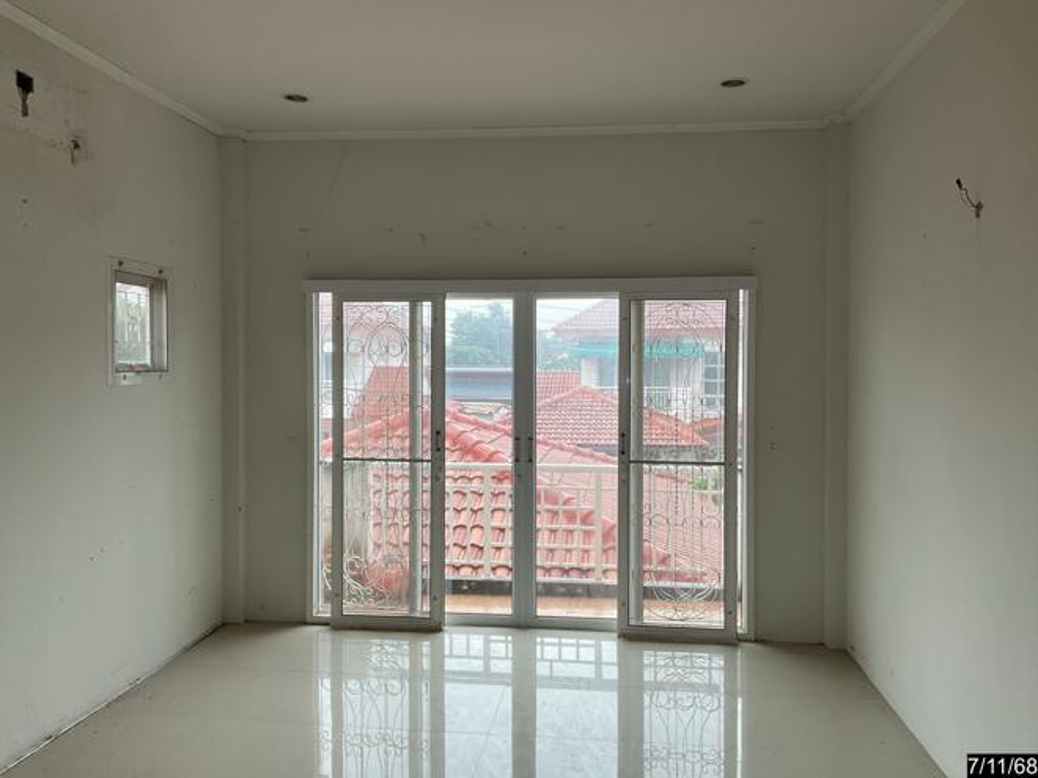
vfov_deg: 48.2
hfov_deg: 61.7
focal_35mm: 29
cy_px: 389
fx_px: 870
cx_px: 519
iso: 40
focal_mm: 3
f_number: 1.8
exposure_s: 1/100
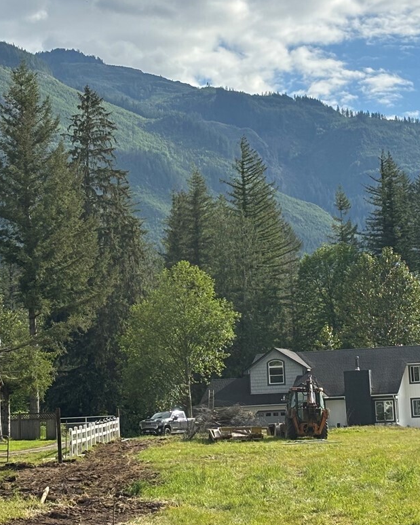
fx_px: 1631
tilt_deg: +5.5
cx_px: 197
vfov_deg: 18.3
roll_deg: +2.0
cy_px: 254
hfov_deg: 14.7
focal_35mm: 105
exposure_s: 1/3311
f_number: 1.6
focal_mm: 5.96
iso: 40
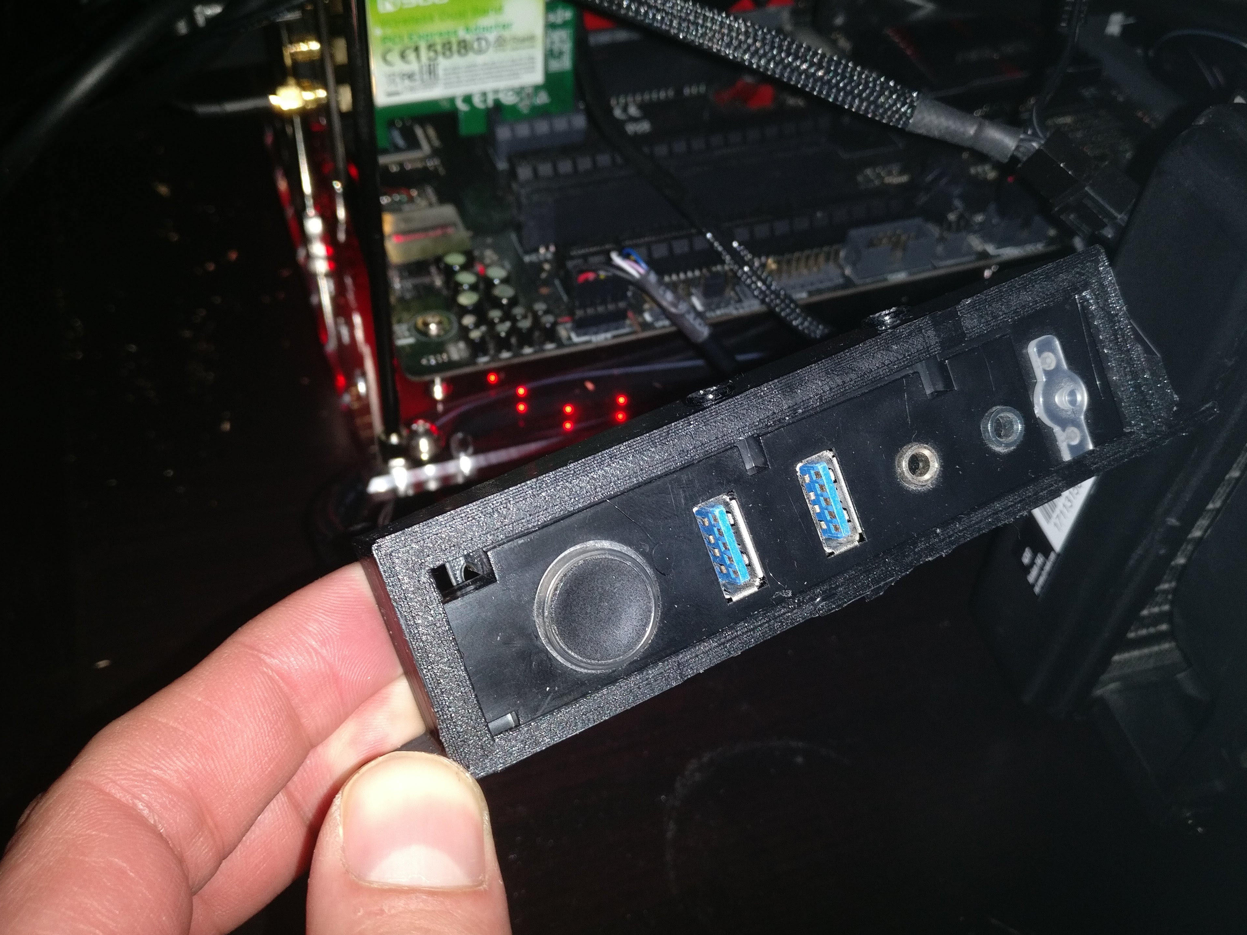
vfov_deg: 41.7
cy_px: 411
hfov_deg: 53.9
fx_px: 1225
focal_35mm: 34
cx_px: 592
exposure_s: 1/33
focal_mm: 4.26
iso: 160
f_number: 2
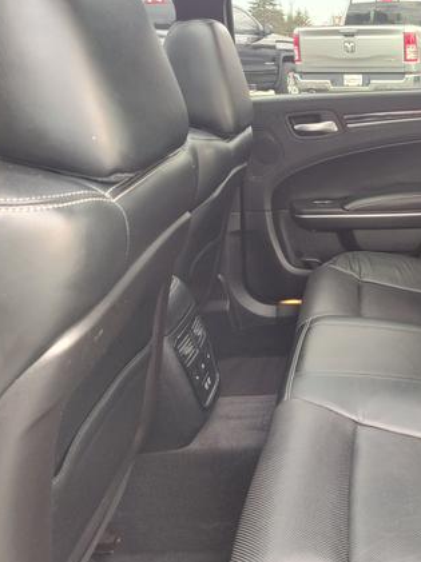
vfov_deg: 52.7
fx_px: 568
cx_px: 413
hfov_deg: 36.8
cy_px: 272
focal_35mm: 35
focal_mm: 5.56
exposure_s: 1/120
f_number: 1.88
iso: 339
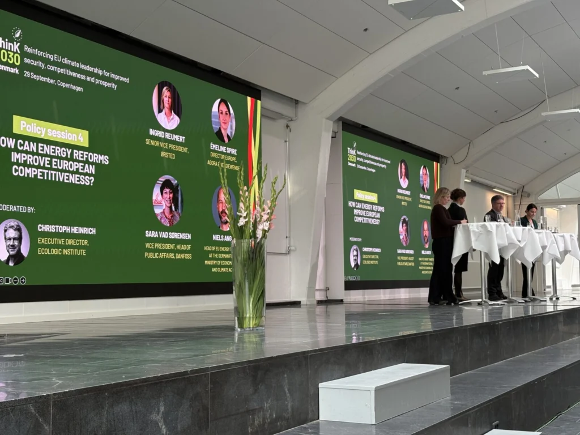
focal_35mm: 52
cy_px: 218
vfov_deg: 28.0
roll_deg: +0.5
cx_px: 290
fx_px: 871
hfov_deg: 36.8
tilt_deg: +3.8
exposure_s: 1/80
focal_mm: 5.96
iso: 50
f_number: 1.6
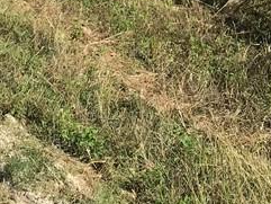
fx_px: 932
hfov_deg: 16.5
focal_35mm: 119
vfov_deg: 11.9
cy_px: -107
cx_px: 65
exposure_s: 1/2227
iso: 20
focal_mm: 3.99
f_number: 1.8
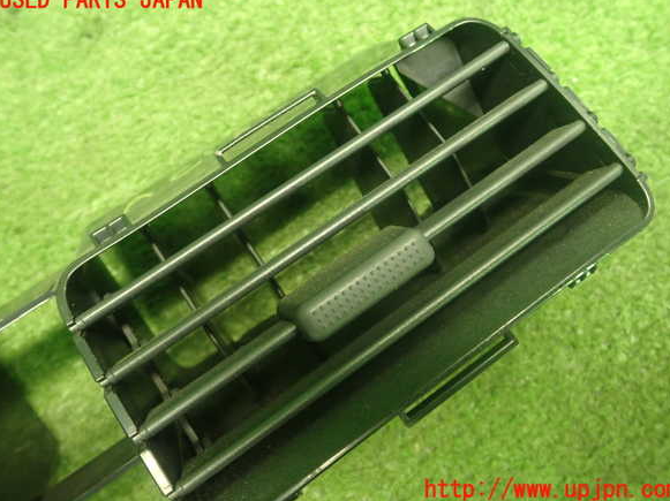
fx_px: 600
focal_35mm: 31
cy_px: 245
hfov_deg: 58.4
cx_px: 339
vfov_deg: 45.4
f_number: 2.3
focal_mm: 5.4
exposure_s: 1/30
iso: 640
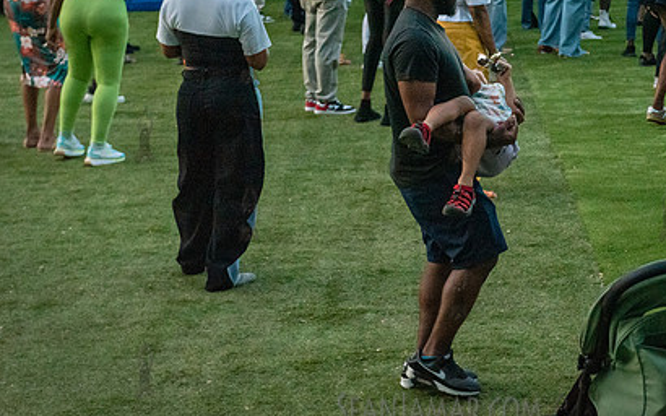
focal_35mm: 101
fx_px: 1833
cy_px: 134
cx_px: 458
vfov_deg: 12.9
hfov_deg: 20.5
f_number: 4.5
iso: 6400
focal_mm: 70
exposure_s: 1/250
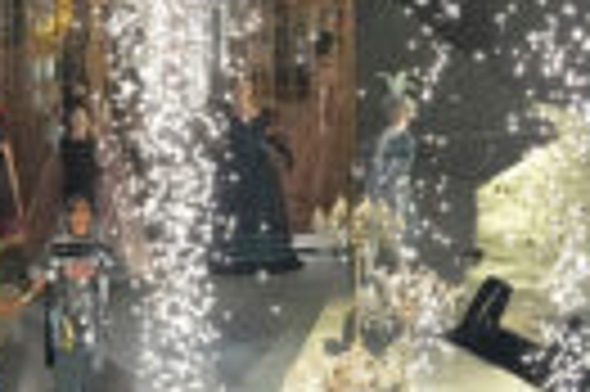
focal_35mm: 362
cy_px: 277
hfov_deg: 5.6
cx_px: -306
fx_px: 5925
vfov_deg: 3.8
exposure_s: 1/1000
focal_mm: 70
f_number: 2.8
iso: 3200
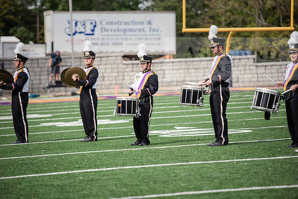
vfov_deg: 7.2
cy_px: 100
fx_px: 1573
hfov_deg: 10.8
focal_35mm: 190
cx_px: 149
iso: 160
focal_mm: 190
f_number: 3.5
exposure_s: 1/1250
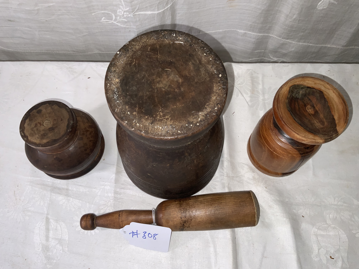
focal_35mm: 29
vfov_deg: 48.2
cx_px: 180
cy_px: 134
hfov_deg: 61.7
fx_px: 301
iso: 25
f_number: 1.8
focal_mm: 3
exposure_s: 1/60
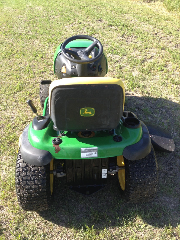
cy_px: 120
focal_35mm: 35
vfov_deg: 52.6
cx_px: 90
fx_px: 243
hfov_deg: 40.7
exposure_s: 1/403
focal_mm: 4.28
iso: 50
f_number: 2.4
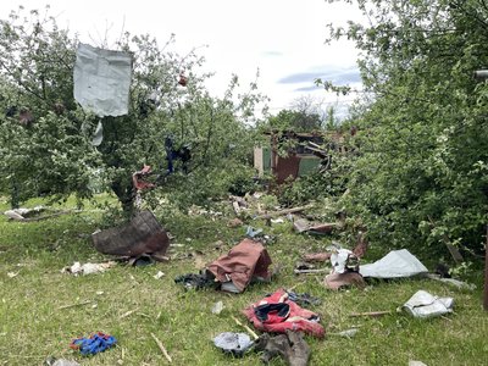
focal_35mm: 26
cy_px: 183
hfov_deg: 67.3
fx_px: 367
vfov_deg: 53.1
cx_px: 244
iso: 32
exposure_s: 1/2398
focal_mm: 4.2
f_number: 1.6
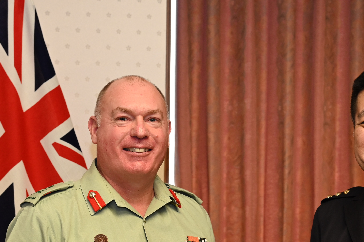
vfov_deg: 13.7
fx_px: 1000
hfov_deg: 20.5
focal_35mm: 99
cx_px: 267
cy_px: 215
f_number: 4
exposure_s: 1/200
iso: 1250
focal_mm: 54
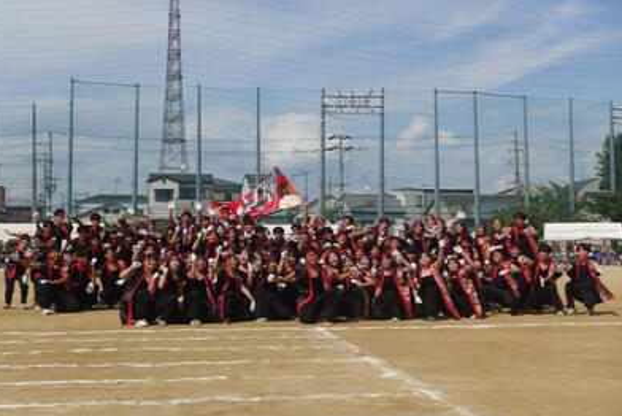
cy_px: 210
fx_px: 882
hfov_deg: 38.9
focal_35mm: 51
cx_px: 308
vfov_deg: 26.5
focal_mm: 18.5
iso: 125
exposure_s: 1/125
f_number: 5.6
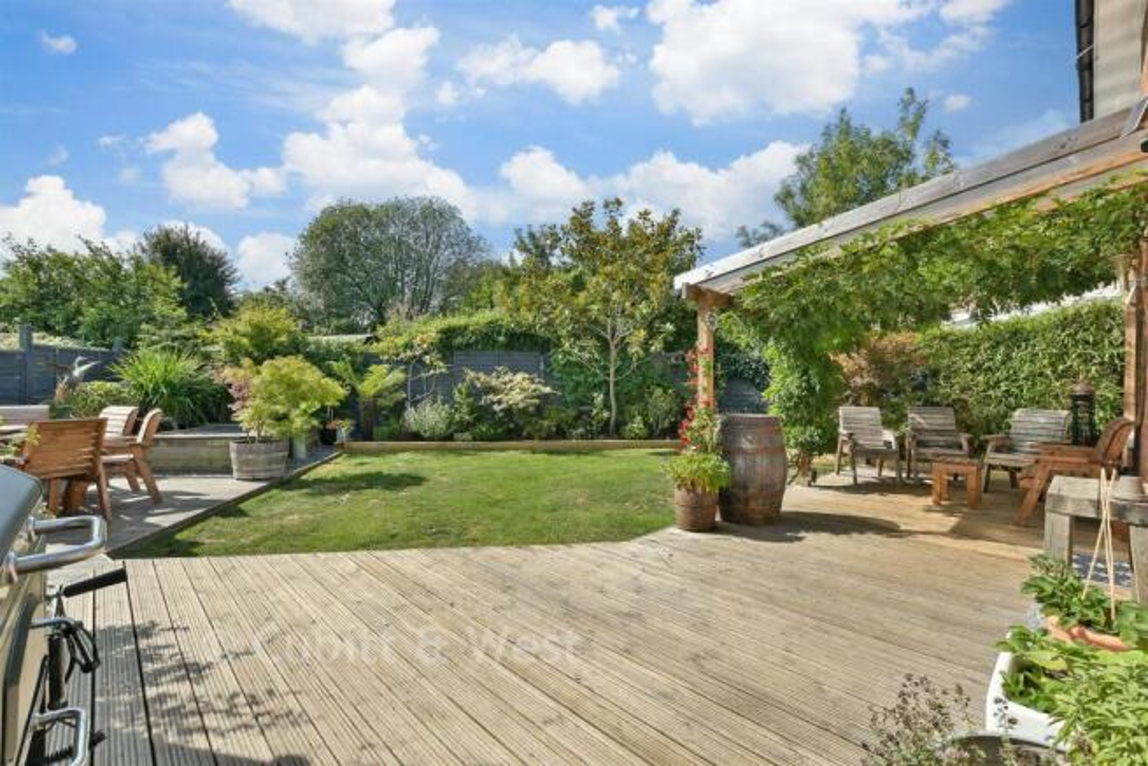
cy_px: 383
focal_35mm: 15
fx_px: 478
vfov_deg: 77.4
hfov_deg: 100.4
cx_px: 574
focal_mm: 10
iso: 160
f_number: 8
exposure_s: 1/125
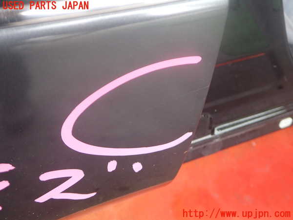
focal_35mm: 30
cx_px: 146
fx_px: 254
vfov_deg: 46.8
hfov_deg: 60.0
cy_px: 110
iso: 200
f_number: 2.3
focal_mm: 5.4
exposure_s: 1/100
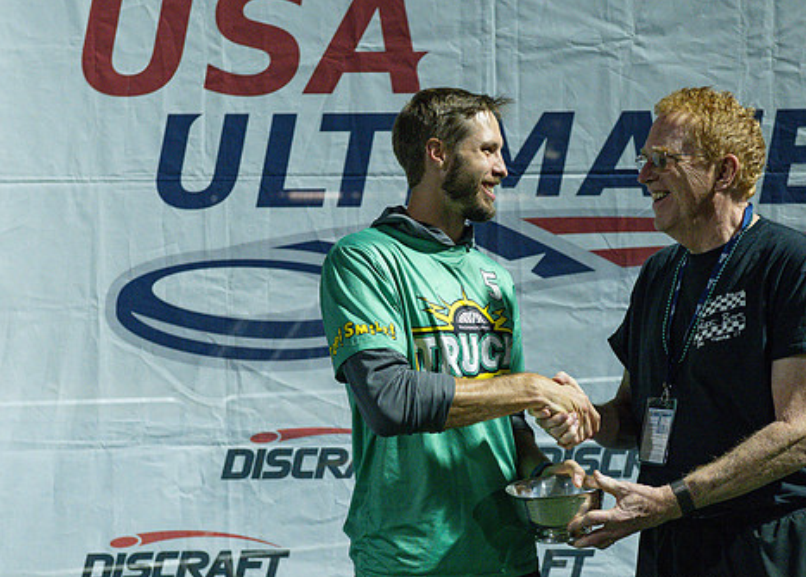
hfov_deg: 25.4
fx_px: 1786
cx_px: 451
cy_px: 309
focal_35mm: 78
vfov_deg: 18.3
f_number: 4
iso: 6400
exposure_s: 1/320
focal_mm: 60
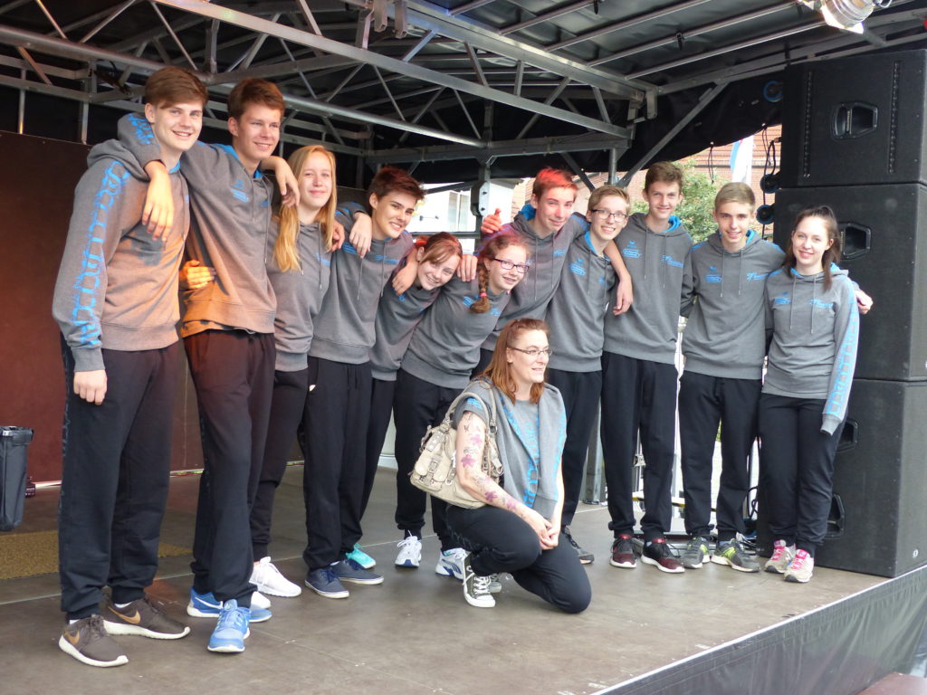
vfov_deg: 35.1
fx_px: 1098
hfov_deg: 45.8
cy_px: 348
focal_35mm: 41
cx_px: 464
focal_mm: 7.4
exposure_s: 1/60
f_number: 2.8
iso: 200
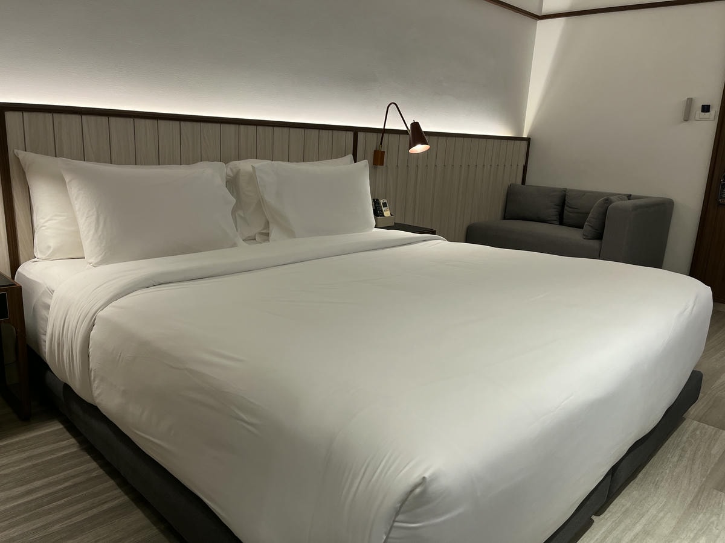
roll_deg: -2.1
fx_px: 545
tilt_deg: -13.8
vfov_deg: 53.1
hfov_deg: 67.3
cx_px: 362
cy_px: 272
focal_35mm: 26
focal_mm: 5.1
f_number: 1.6
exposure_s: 1/100
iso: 125
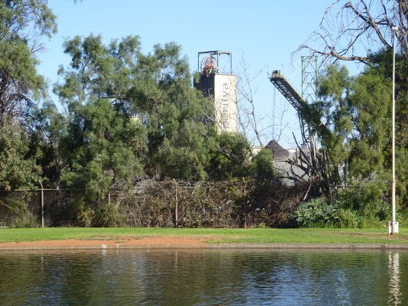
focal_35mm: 138
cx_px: 204
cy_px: 153
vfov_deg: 10.7
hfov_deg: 14.3
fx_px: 1627
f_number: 5.2
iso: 80
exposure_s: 1/250
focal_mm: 22.3
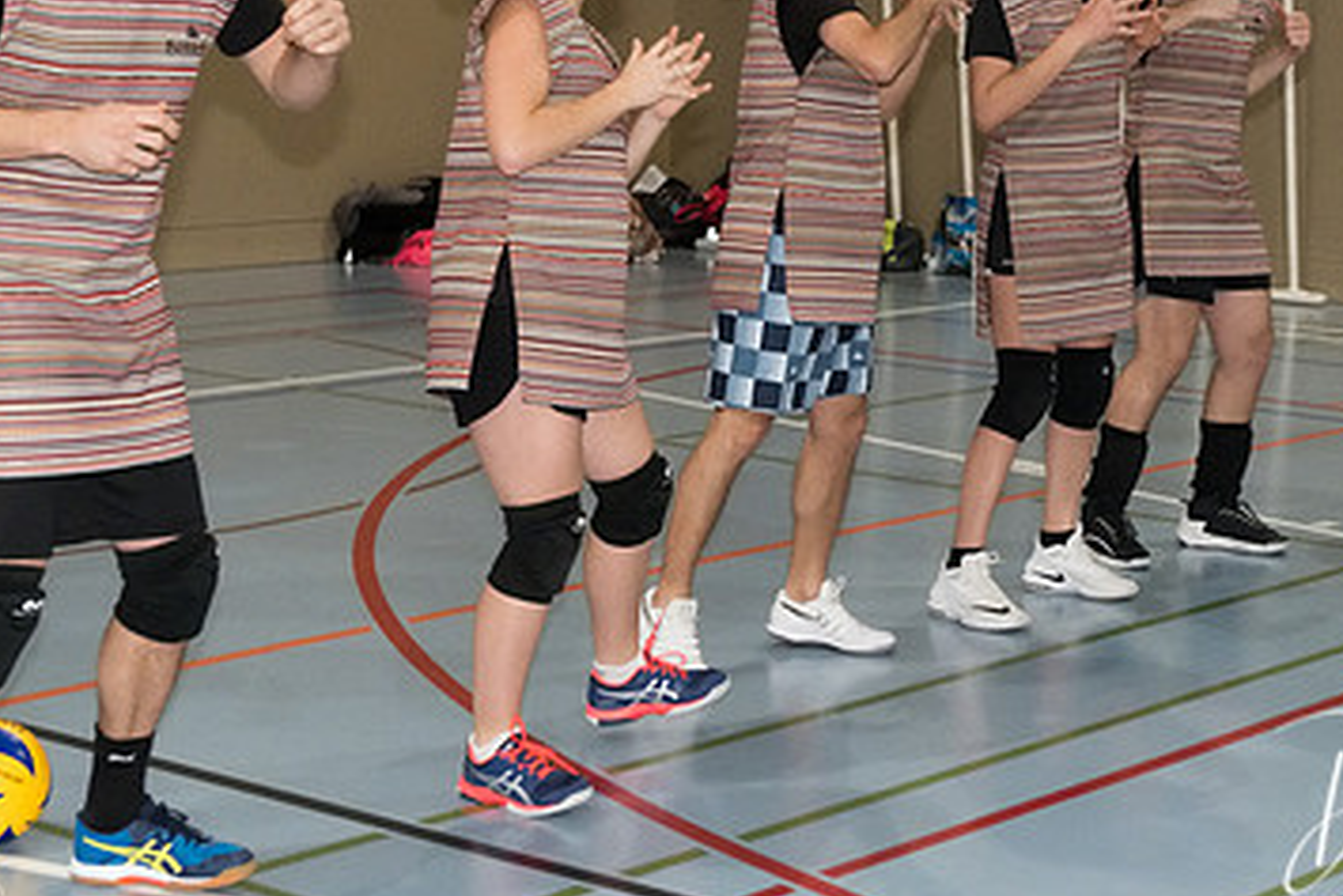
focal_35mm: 80
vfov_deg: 17.0
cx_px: 926
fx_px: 2986
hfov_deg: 25.2
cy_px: 268
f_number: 3.2
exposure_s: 1/500
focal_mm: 29.2
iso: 5000
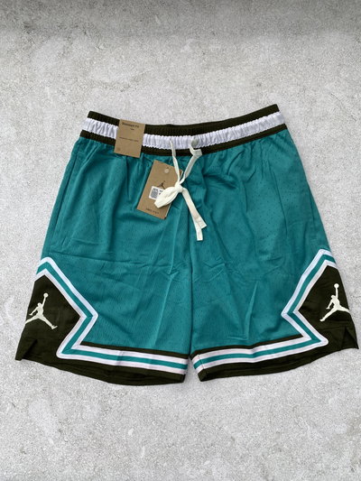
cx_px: 180
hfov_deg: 53.1
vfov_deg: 67.3
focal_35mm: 26
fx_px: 361
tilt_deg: -87.9
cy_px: 240
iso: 100
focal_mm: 4.25
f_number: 1.8
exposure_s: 1/100
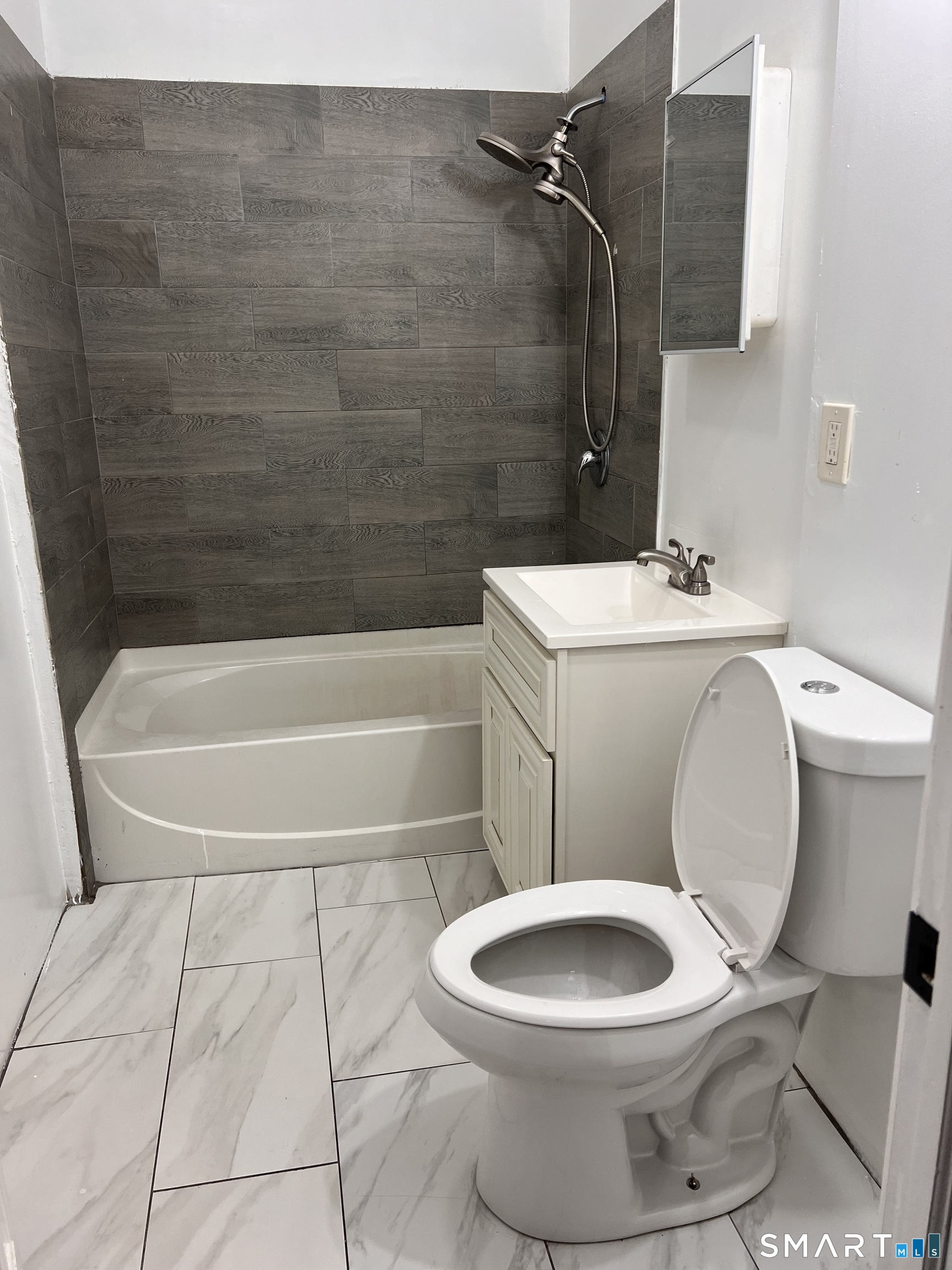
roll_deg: +1.0
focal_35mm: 26
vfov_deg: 67.3
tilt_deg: -15.4
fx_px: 953
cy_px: 635
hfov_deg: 53.1
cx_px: 476
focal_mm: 5.7
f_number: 1.5
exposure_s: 1/120
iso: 125
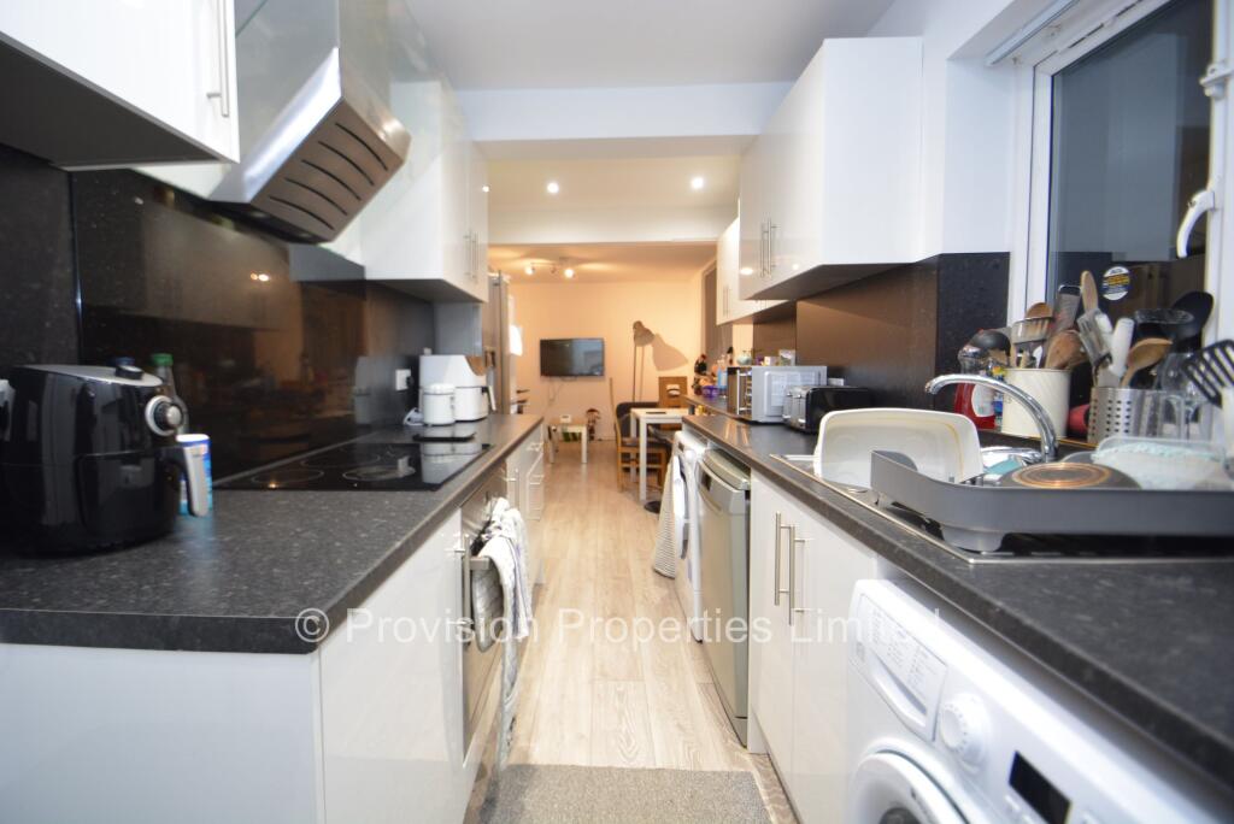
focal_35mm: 15
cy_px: 412
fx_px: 514
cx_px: 617
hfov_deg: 100.4
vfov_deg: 77.4
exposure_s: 1/30
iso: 800
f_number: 3.5
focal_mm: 10
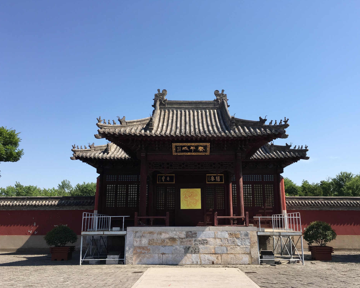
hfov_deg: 57.2
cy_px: 144
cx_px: 189
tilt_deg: +13.7
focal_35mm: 31
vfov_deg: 47.1
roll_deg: -0.4
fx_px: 330
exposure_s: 1/1148
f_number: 2.2
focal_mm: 4.15
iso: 25
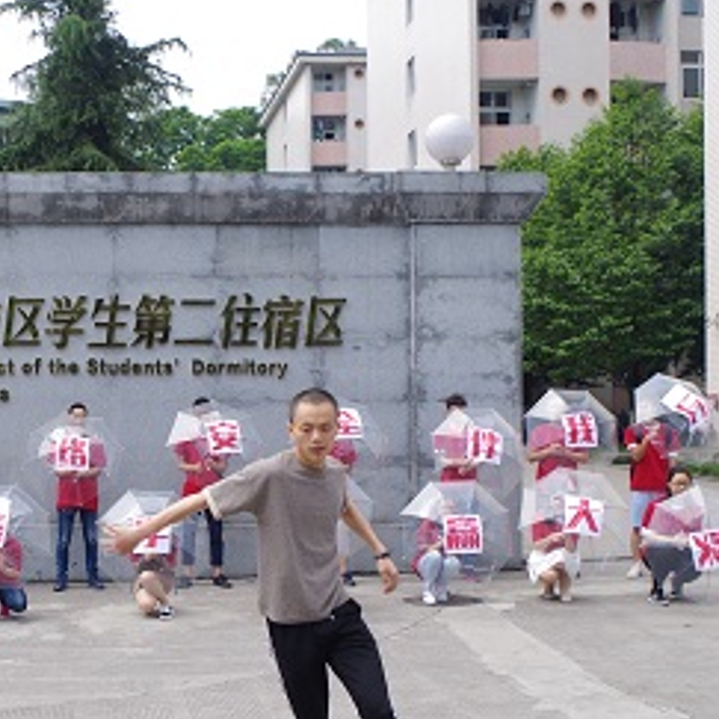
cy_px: 433
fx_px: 1269
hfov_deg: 30.6
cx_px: 115
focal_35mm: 54
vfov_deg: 31.5
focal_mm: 21.25
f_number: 6.3
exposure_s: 1/125
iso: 100
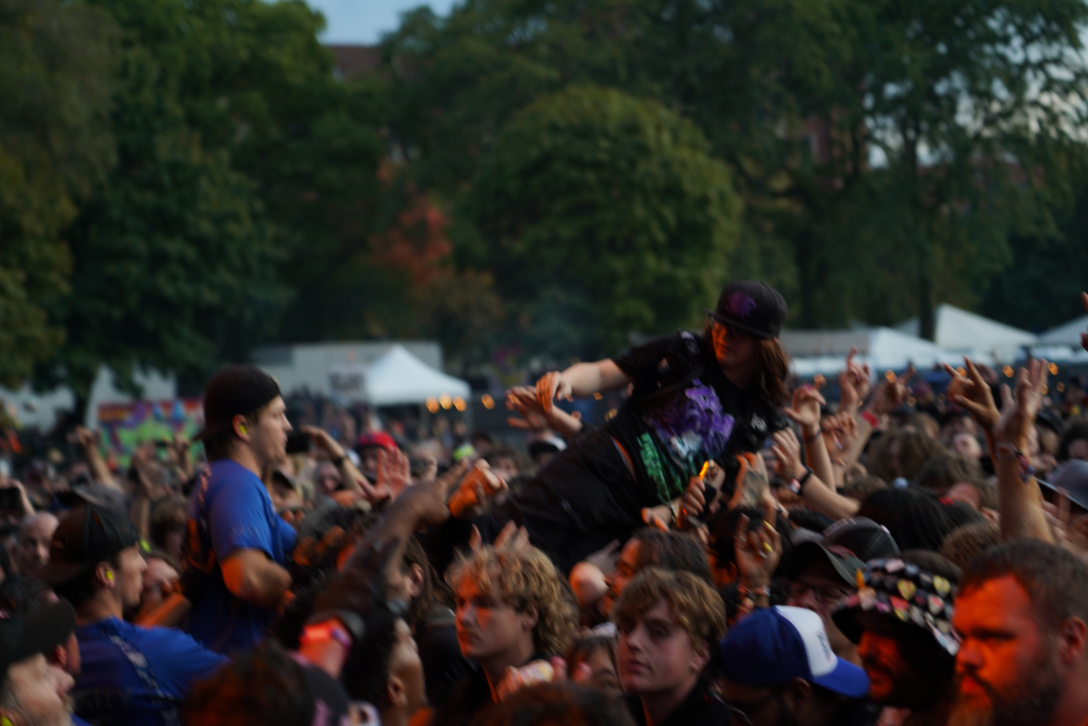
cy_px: 363
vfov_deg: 13.0
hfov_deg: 19.5
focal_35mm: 105
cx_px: 544
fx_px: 3173
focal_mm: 105
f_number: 4
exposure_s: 1/125
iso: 100
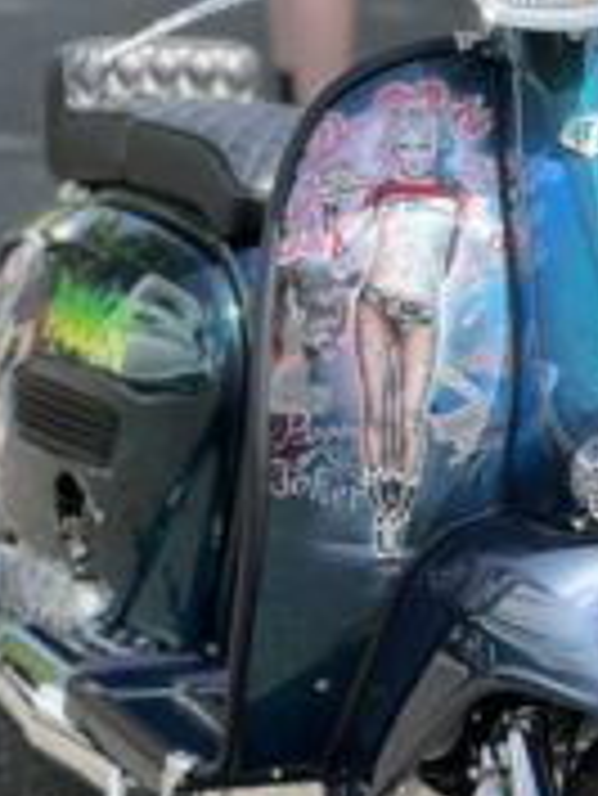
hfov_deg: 8.5
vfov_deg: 11.4
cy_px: 463
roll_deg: -0.8
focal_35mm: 174
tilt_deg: -14.6
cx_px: 513
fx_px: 4003
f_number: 2.8
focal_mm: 9
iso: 25
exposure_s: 1/170
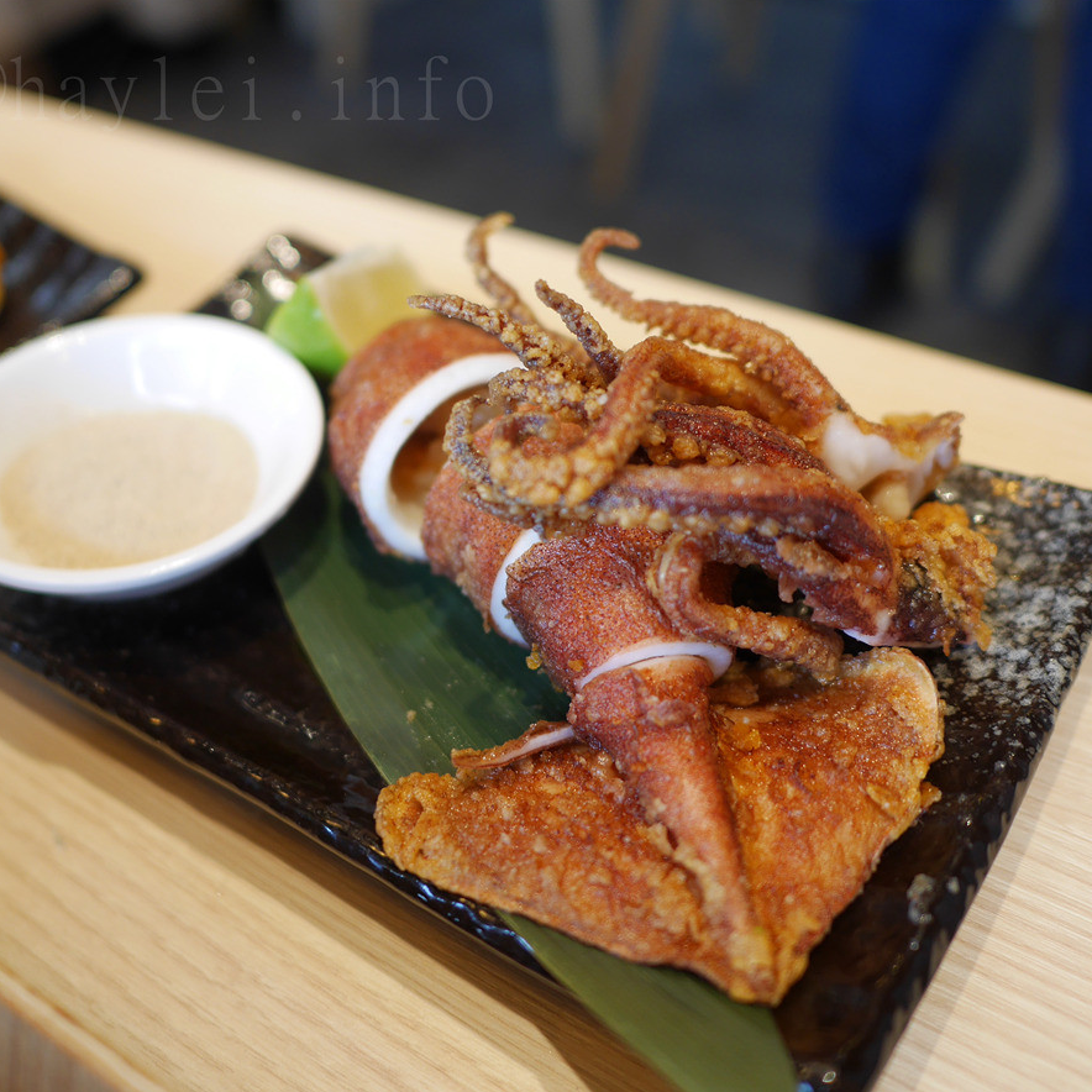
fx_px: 1285
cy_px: 549
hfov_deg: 45.9
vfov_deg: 46.0
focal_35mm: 36
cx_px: 469
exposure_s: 1/80
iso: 200
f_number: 1.8
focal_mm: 15
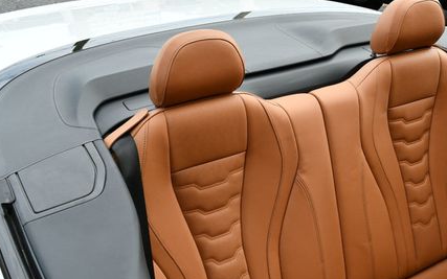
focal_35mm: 55
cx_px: 313
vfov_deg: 23.4
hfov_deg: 36.3
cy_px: 189
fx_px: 670
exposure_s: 1/250
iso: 200
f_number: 5.6
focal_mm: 18
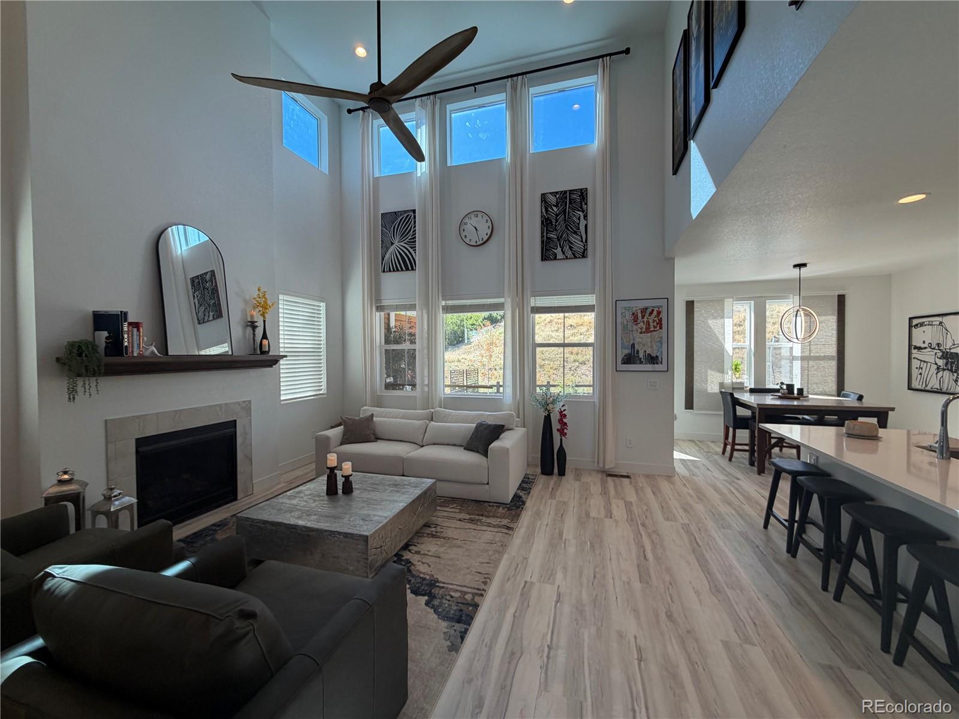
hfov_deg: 102.1
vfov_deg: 85.7
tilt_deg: -2.1
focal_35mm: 14
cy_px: 360
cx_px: 480
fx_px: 388
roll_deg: +2.0
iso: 64
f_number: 2.2
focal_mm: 2.22
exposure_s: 1/120
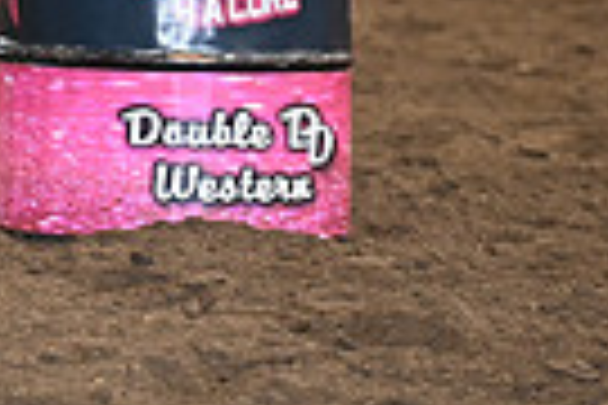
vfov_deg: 2.5
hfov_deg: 3.7
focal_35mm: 558
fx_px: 9423
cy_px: -380
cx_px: -473
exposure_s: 1/250
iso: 1600
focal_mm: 130
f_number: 3.2
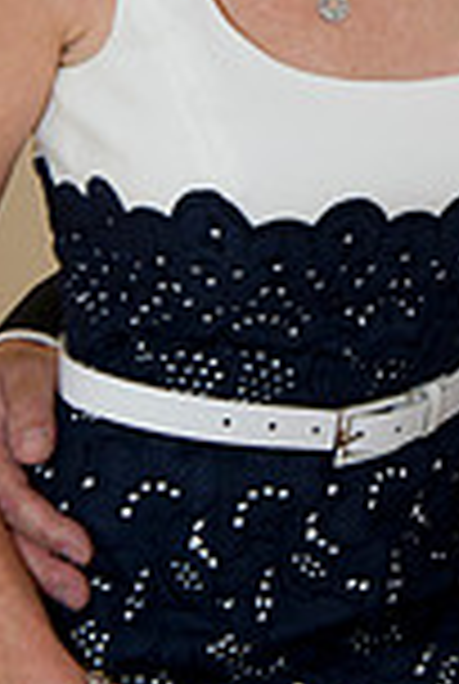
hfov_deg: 10.9
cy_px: 36
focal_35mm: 124
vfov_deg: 16.2
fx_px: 2361
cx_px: 556
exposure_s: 1/100
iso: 1250
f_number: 4
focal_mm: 42
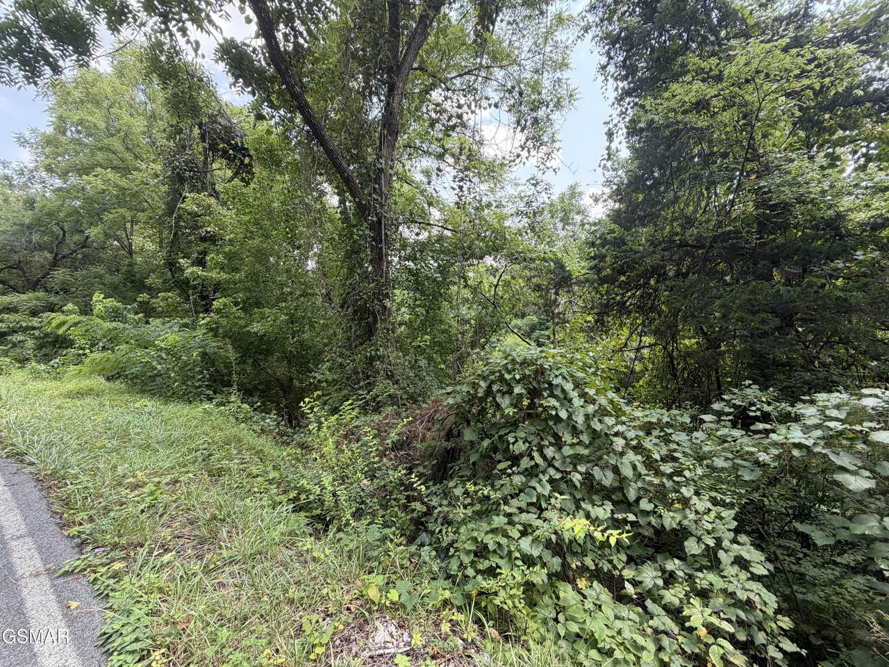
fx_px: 360
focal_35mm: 14
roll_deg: -1.4
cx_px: 444
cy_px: 334
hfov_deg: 102.1
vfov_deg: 85.7
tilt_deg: -2.8
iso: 64
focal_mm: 2.22
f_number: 2.2
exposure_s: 1/192
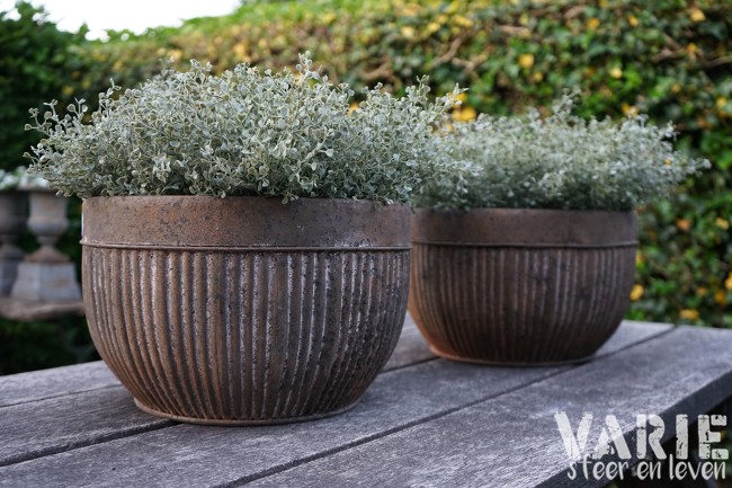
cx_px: 366
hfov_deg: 51.9
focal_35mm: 37
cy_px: 244
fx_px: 752
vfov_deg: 35.9
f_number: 4
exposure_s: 1/160
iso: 800
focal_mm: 37
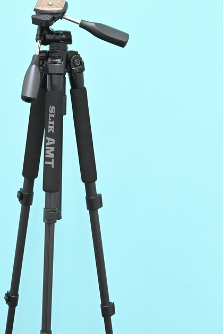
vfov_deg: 24.2
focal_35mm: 82
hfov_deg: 16.6
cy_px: 289
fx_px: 761
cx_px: 55
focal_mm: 43
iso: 12800
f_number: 16
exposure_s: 1/50
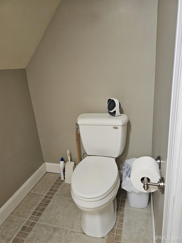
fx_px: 161
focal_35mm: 23
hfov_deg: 58.9
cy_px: 122
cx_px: 91
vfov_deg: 73.9
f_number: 1.7
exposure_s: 1/120
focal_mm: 6.3
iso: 800
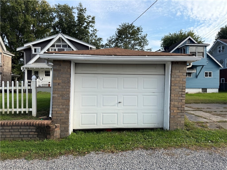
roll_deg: +0.3
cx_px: 114
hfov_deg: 71.6
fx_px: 157
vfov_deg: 56.8
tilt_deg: +0.3
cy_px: 85
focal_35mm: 24
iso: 80
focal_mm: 6.76
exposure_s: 1/2299
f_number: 1.78
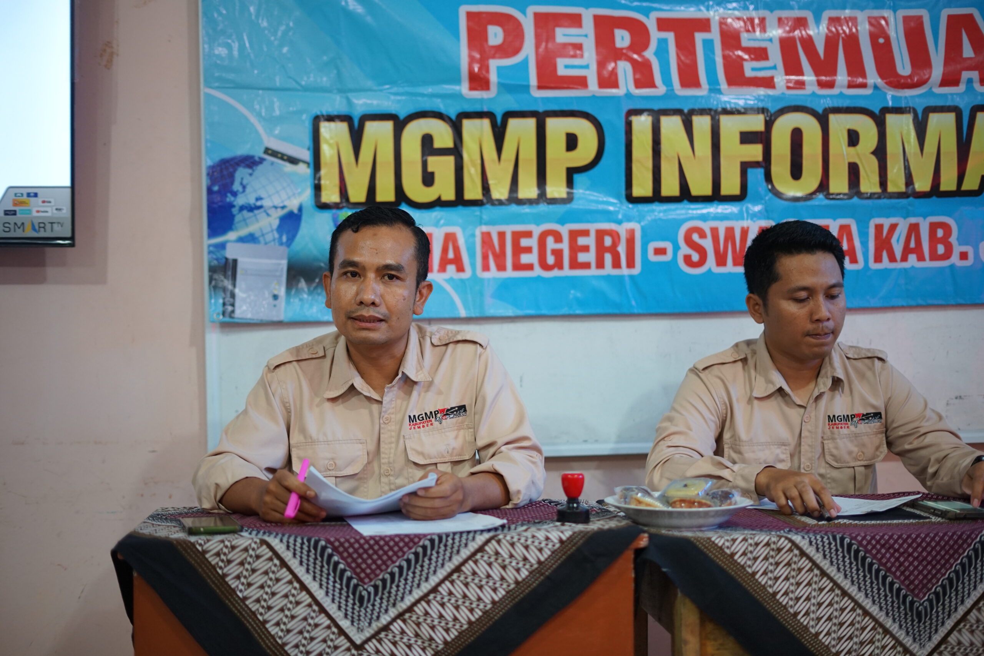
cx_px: 492
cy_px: 328
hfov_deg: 39.6
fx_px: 1367
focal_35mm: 50
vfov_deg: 27.0
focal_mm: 50
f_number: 1.8
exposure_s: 1/100
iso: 800
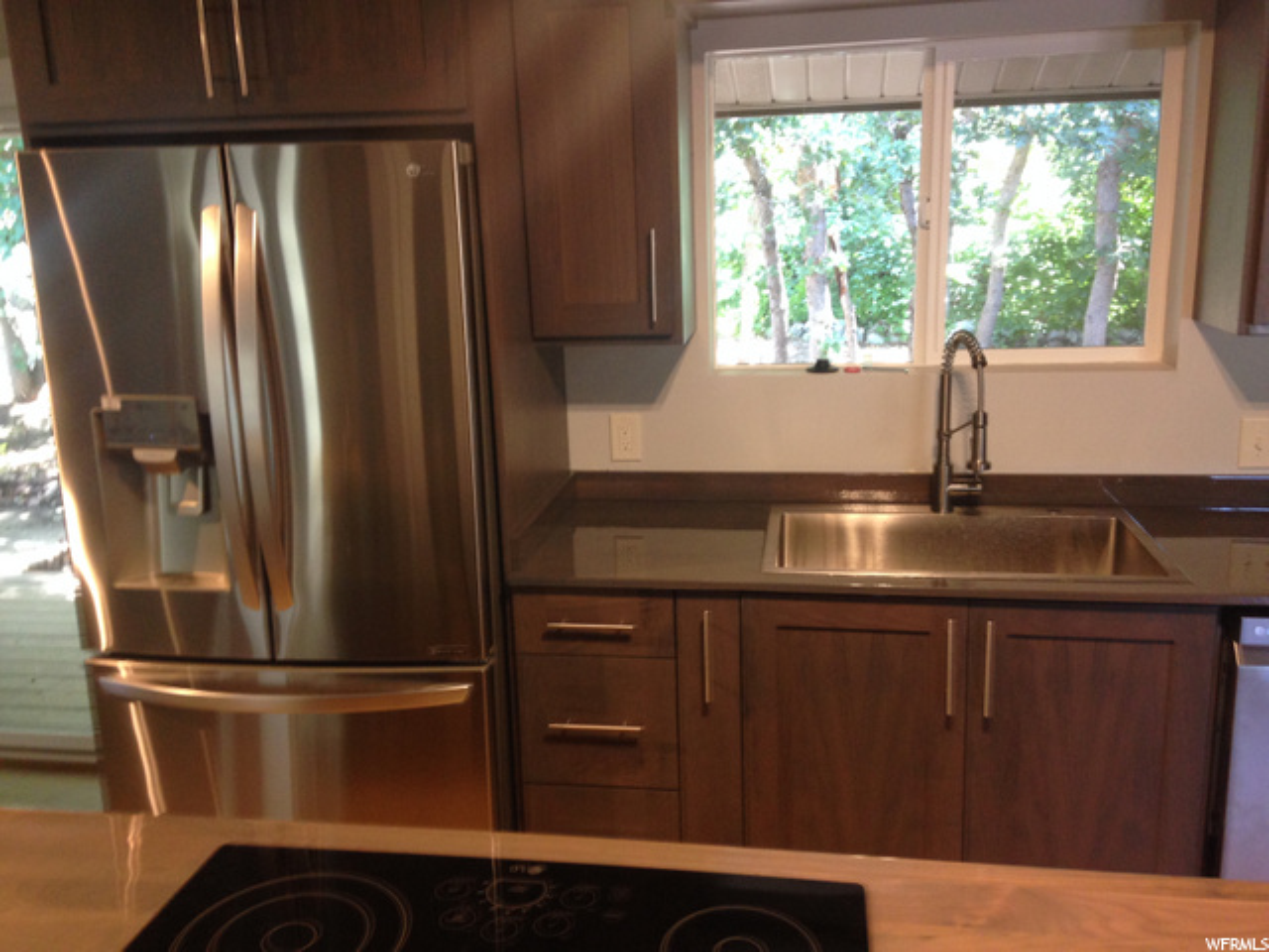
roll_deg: +2.9
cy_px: 476
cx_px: 634
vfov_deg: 42.9
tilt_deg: -14.1
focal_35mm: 33
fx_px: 1210
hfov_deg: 55.4
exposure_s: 1/20
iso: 125
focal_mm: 4.12
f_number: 2.4
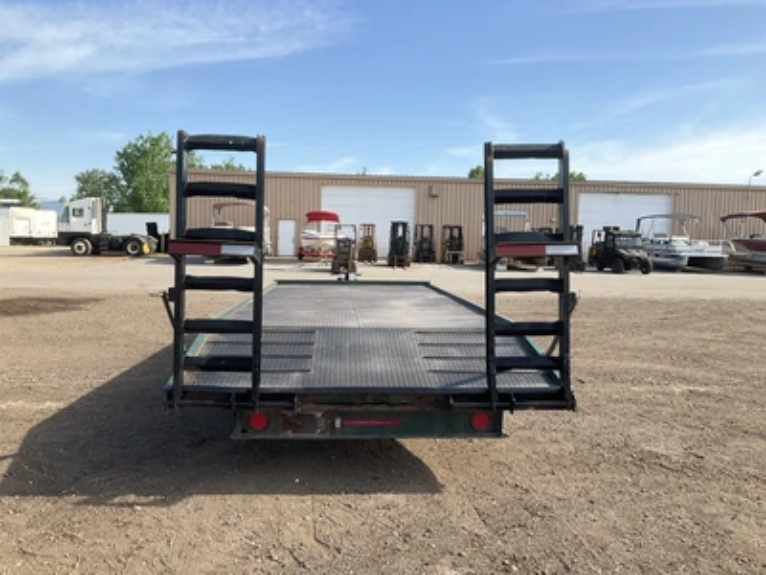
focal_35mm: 29
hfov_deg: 61.7
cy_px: 288
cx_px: 383
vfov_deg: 48.2
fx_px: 642
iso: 25
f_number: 1.8
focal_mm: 3
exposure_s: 1/1168
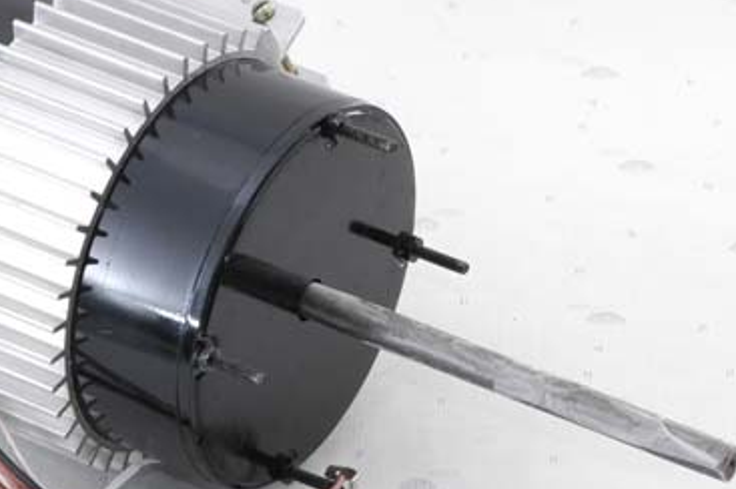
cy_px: 272
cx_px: 265
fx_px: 5004
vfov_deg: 5.6
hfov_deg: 8.4
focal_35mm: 245
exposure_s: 1/125
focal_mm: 100
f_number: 18
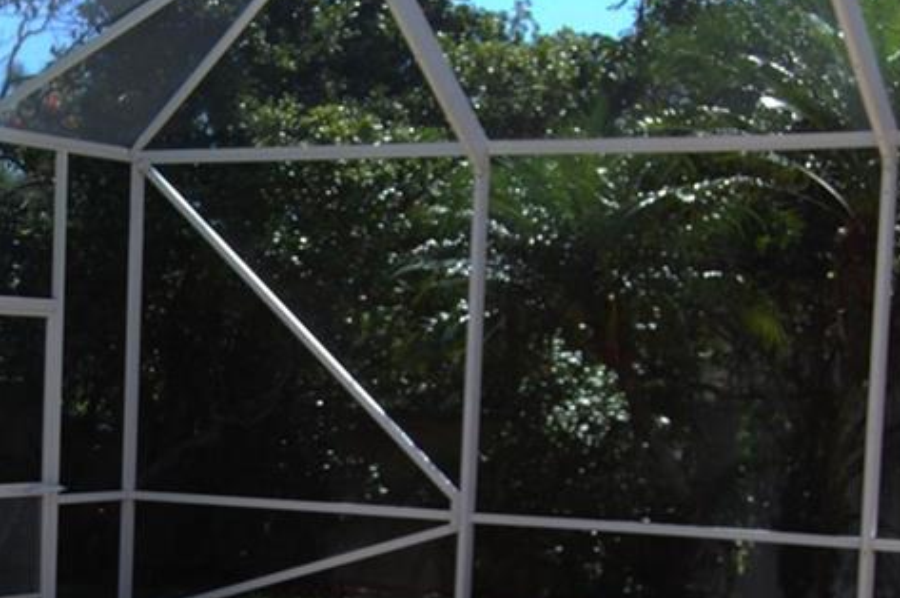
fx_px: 2272
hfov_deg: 21.7
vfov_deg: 14.8
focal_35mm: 91
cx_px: 27
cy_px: 562
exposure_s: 1/200
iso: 200
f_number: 7.1
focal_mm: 28
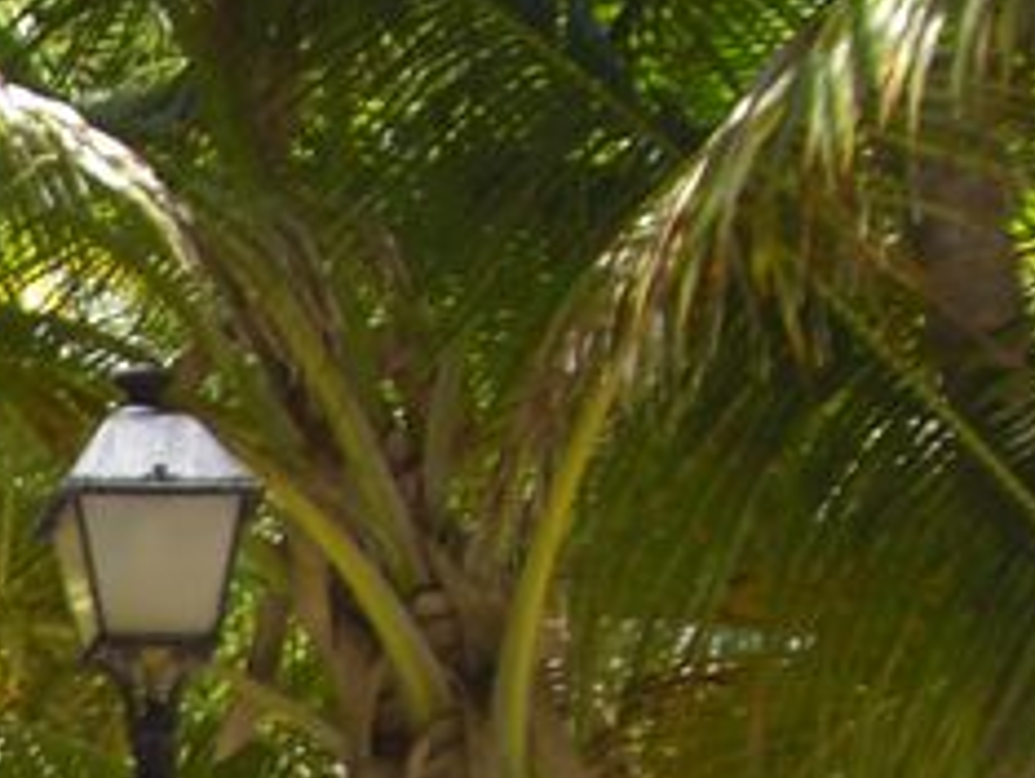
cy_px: 1392
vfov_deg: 8.6
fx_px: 4968
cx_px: -986
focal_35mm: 166
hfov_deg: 10.9
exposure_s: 1/400
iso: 64
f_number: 2.7
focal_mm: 6.2
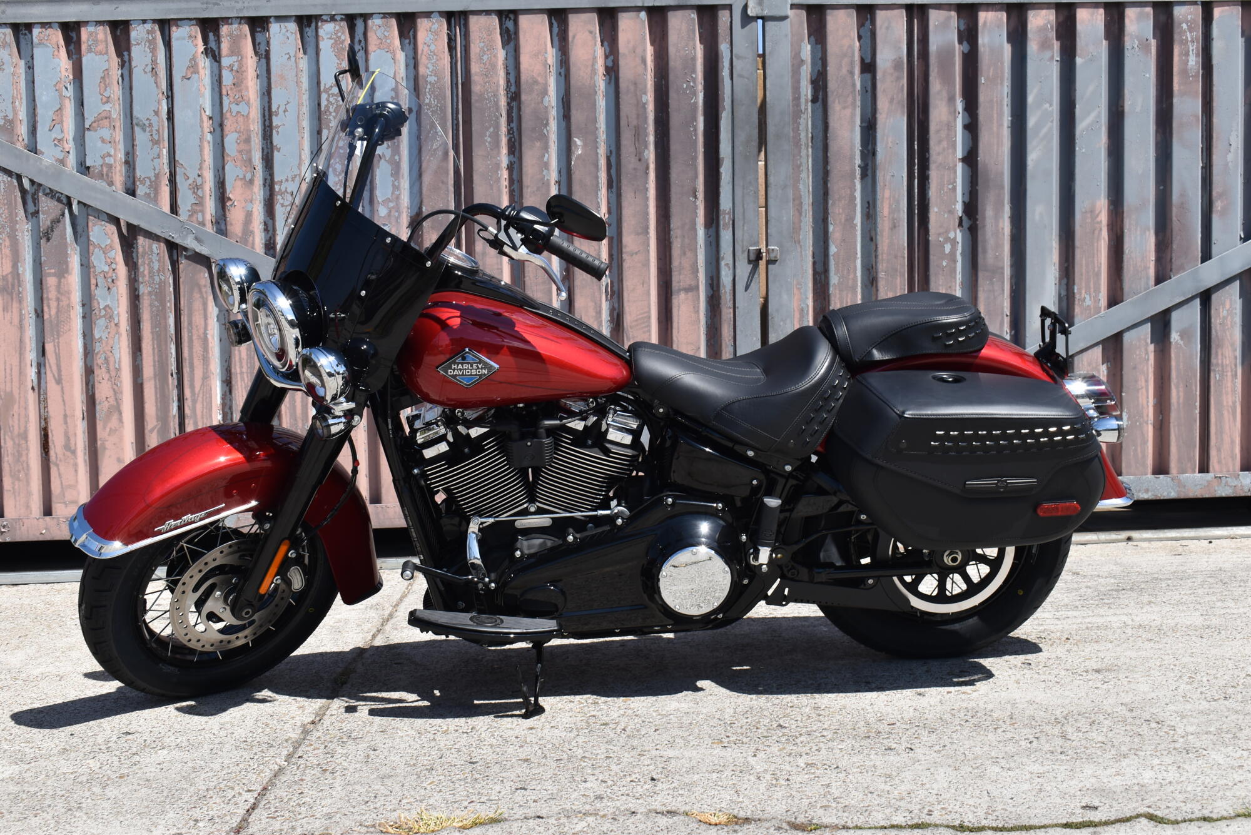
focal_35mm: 48
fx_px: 1669
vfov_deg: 28.1
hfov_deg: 41.1
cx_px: 626
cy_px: 418
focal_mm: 32
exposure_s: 1/250
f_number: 8
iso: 100
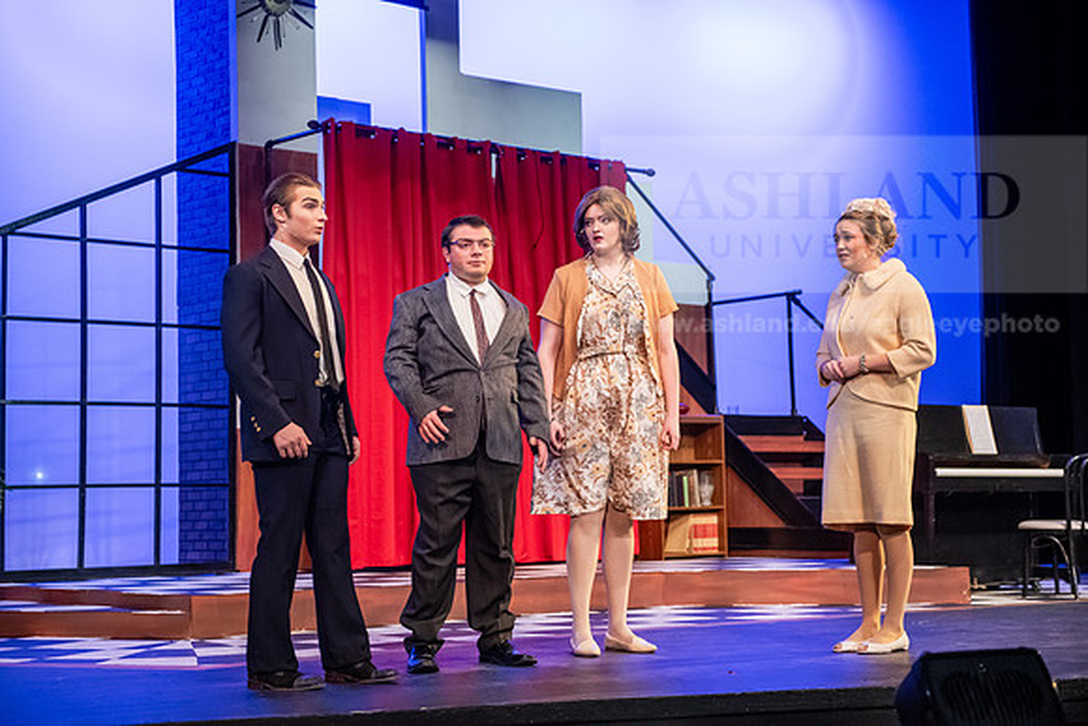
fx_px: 1874
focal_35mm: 62
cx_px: 544
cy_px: 363
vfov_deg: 21.9
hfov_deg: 32.4
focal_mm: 62
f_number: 3.2
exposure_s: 1/200
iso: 3200
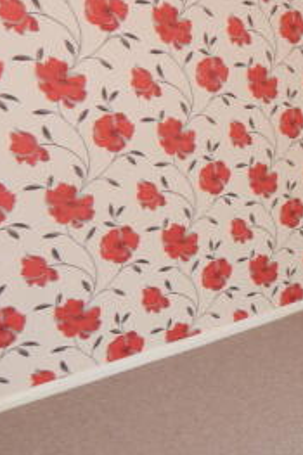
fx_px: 670
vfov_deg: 37.5
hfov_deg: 22.5
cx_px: 406
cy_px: 224
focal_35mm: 53
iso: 200
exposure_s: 1/30
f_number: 3
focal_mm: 4
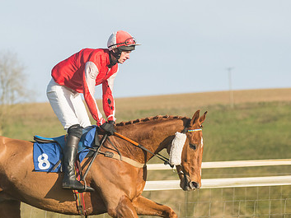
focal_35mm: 403
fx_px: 3389
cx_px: 86
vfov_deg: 3.7
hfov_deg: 4.9
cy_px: 146
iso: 400
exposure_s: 1/5000
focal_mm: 170
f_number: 5
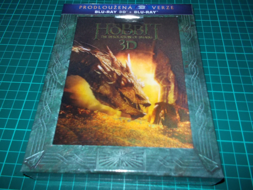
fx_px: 212
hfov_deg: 61.7
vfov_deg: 48.2
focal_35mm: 29
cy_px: 95
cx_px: 126
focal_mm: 4.1
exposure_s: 1/30
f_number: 3.3
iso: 200
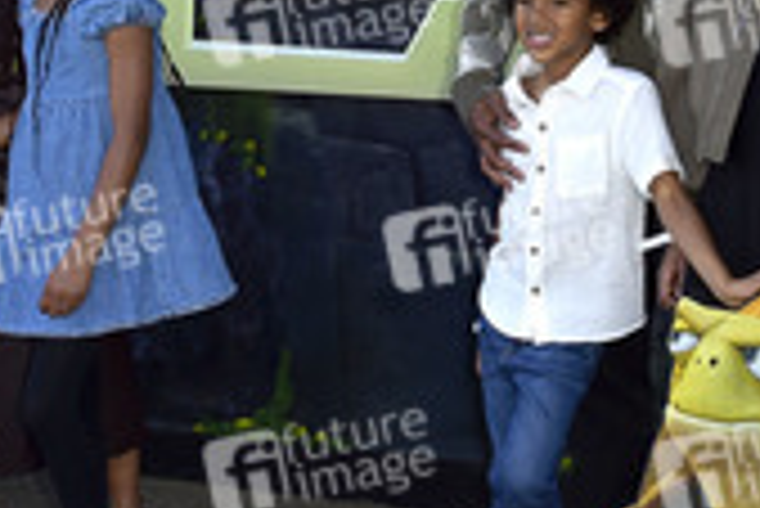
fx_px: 2028
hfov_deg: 21.2
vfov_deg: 14.2
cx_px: 378
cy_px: 126
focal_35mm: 96
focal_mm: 36
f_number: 7.1
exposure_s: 1/250
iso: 125
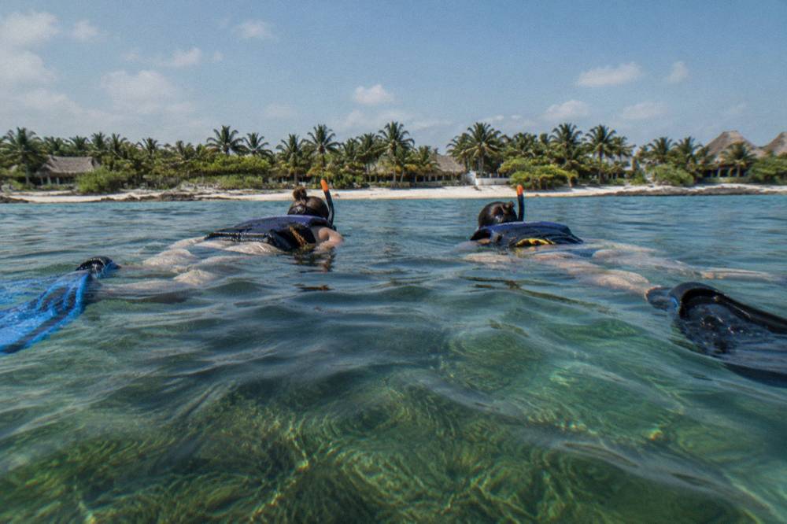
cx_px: 394
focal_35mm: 40
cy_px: 262
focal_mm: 40
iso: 320
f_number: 5.6
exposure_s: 1/800
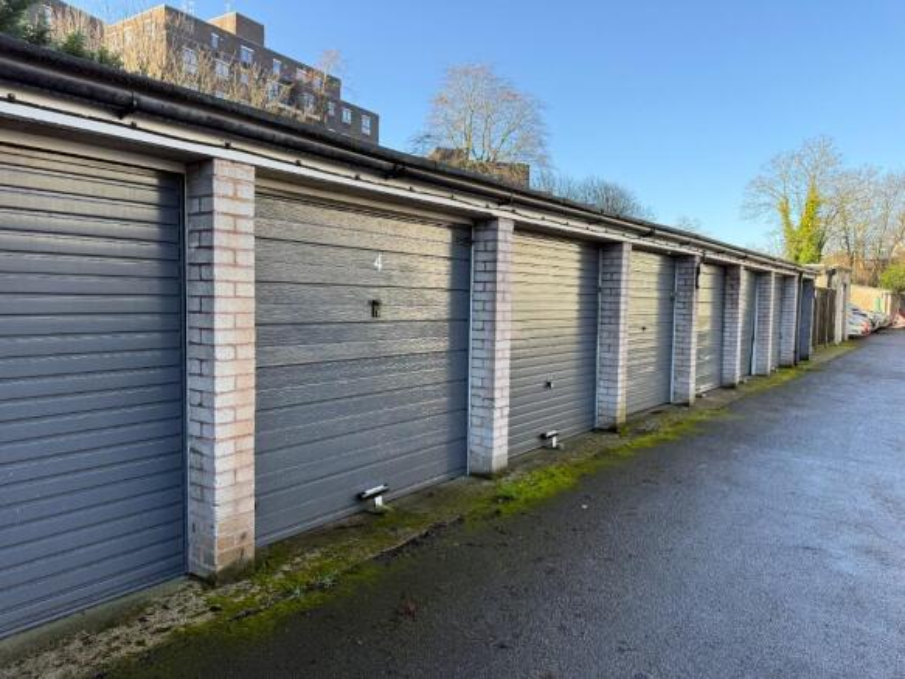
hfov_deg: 71.6
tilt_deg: -2.5
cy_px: 340
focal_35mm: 24
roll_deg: -1.2
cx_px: 452
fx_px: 627
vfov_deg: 56.8
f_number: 1.78
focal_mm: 6.76
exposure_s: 1/563
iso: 100
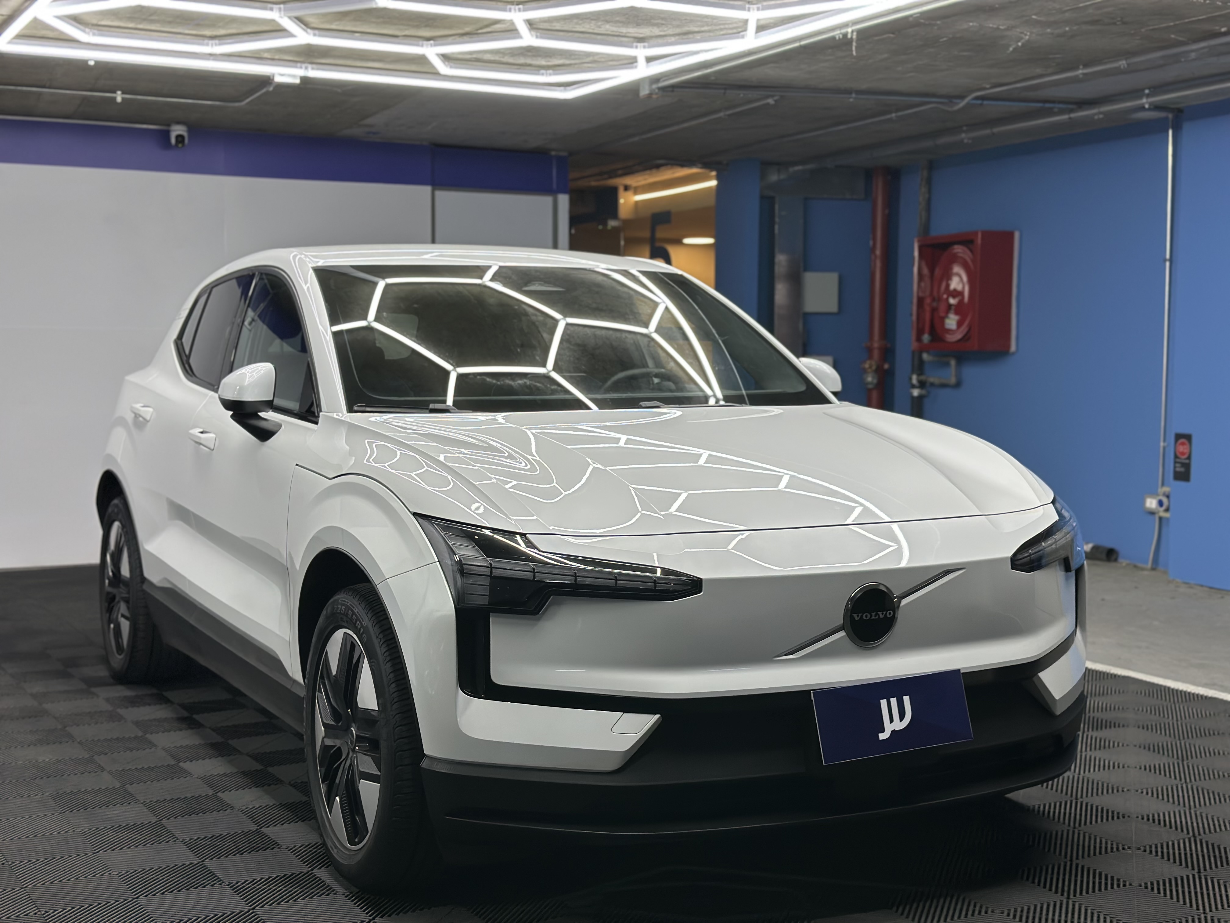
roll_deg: +0.0
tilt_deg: -4.5
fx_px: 1706
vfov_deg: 30.3
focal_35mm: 48
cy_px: 462
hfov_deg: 39.7
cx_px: 615
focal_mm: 6.86
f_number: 1.78
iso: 64
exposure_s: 1/107
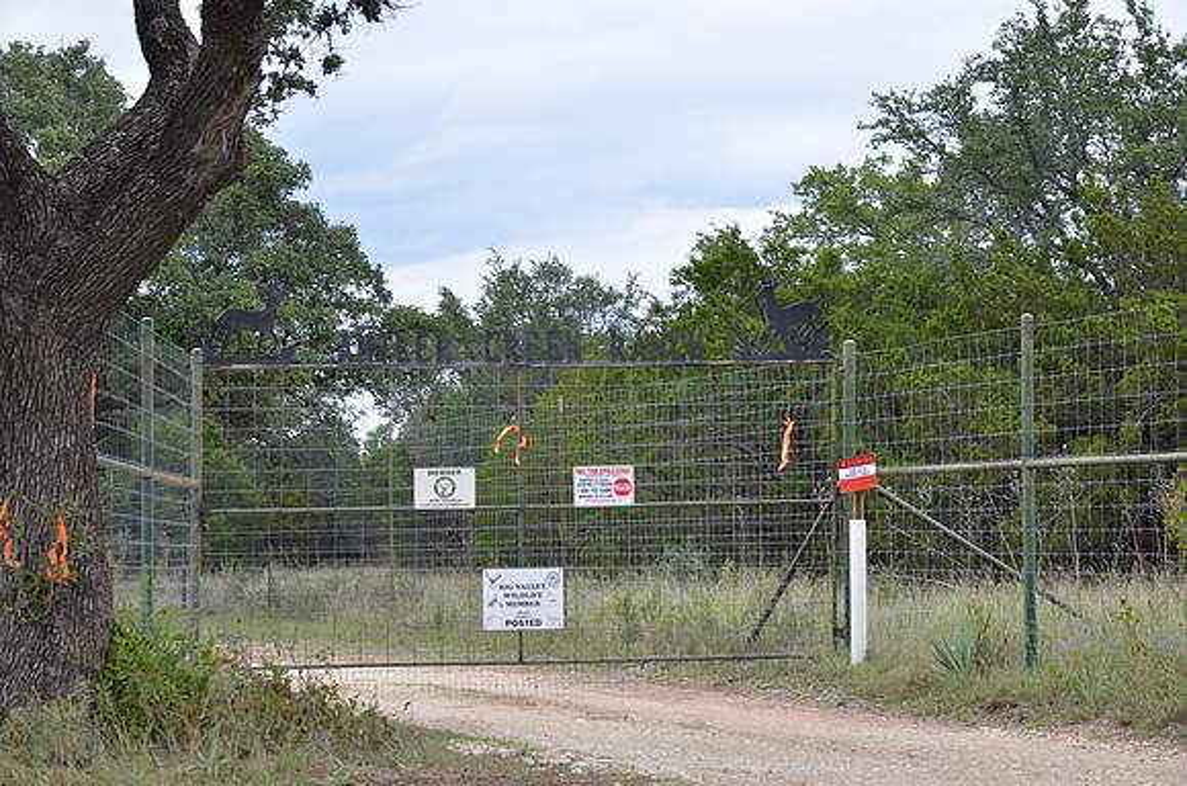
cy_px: 393
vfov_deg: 15.6
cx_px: 594
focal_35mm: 87
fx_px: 2862
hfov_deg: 23.4
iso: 200
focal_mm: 58
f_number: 6.3
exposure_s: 1/160
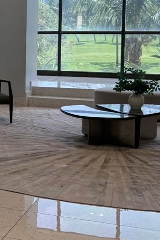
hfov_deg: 14.6
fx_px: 560
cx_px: -110
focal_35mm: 84
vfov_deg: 24.0
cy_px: 67
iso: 64
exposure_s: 1/120
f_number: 1.78
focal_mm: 6.76
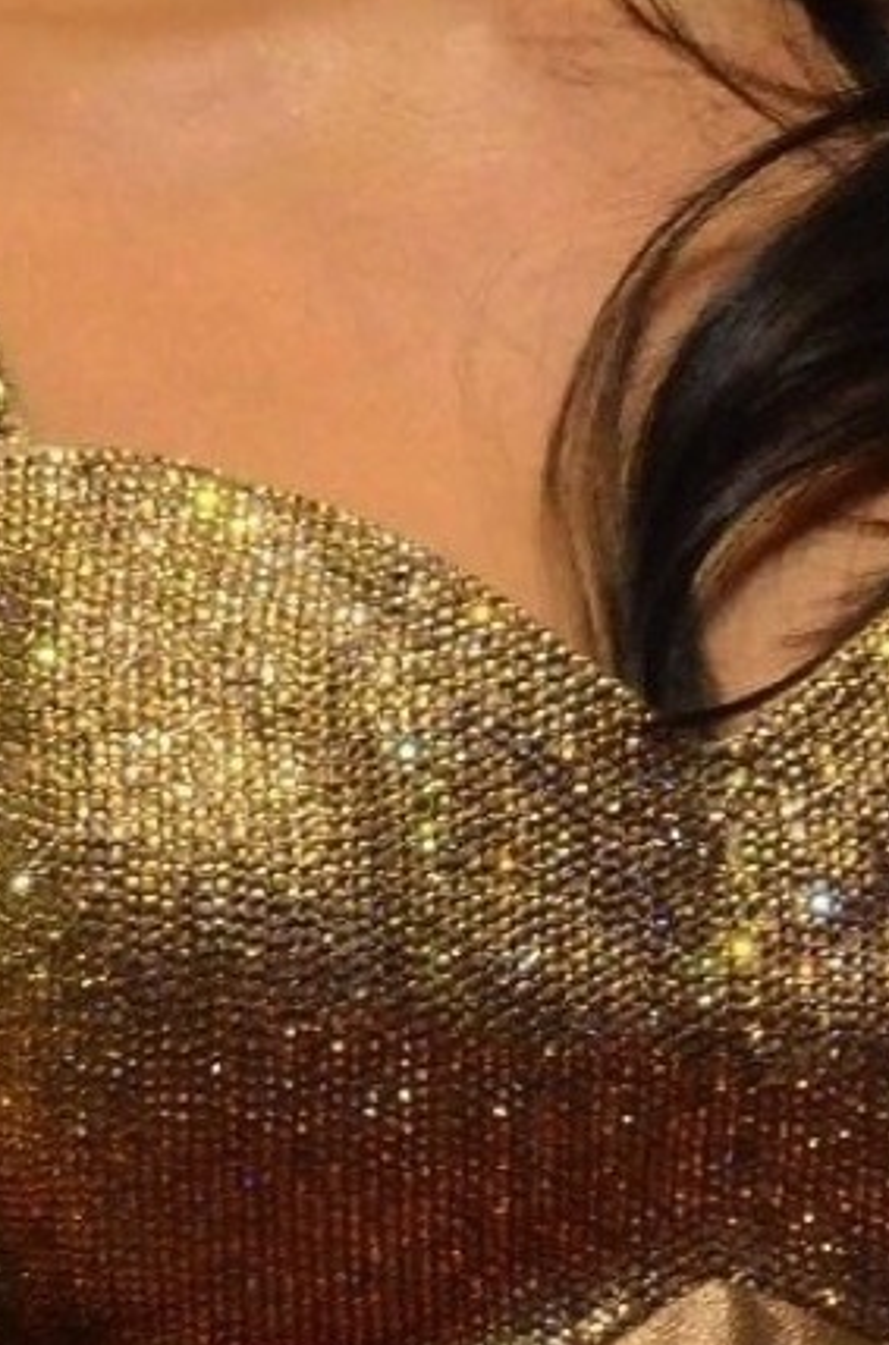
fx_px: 11361
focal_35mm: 305
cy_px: 479
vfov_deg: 6.8
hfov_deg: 4.5
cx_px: 405
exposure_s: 1/100
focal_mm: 48
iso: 6400
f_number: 8
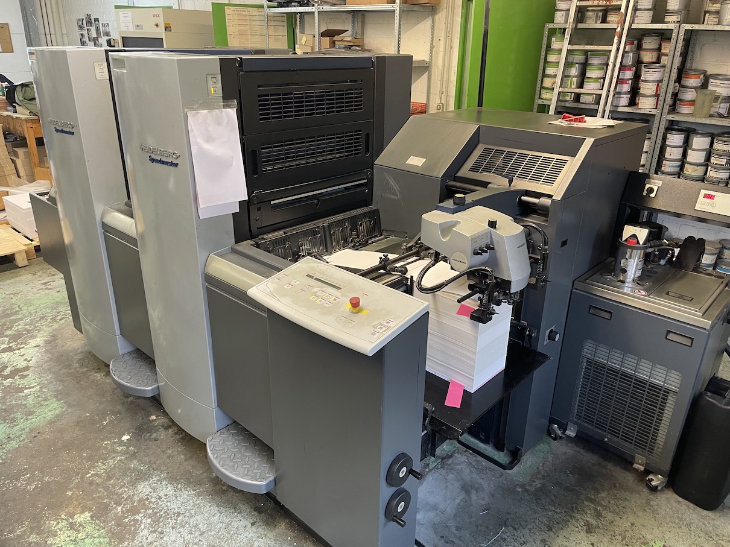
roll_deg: -1.1
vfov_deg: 53.0
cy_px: 274
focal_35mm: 26
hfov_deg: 67.3
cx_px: 365
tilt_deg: -21.8
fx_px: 548
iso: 160
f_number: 1.6
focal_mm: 4.2
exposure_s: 1/50
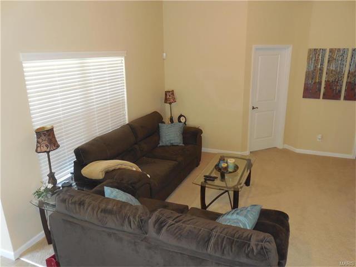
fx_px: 267
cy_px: 134
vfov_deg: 53.1
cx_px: 178
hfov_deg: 67.3
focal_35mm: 26
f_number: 3.5
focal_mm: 4.6
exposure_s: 1/25
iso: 450
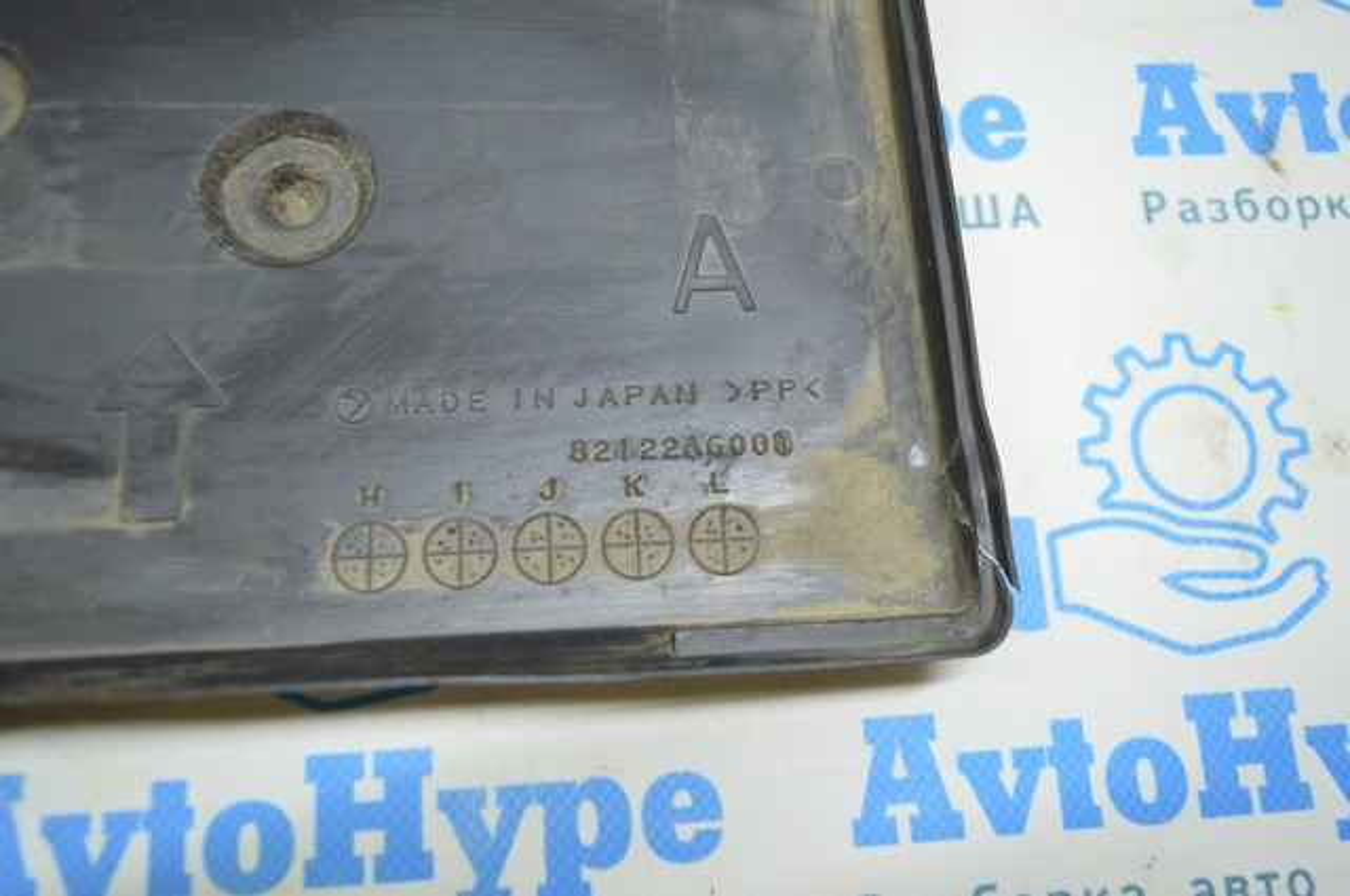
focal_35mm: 30
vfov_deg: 43.5
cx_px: 675
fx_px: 1124
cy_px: 448
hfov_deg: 62.0
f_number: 3.5
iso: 400
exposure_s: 1/40
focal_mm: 20
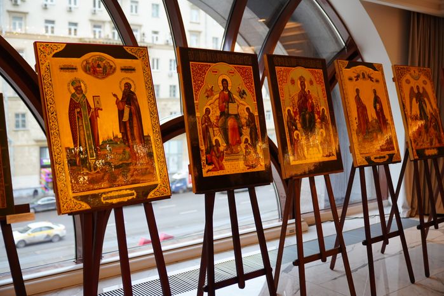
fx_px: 493
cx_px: 222
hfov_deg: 48.5
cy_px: 148
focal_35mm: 40
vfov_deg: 33.4
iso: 1600
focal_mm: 40
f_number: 2.8
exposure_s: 1/500
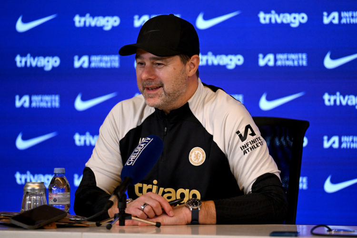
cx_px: 178
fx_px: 1983
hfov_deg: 10.3
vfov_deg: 6.9
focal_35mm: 200
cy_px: 119
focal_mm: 200
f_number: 2.8
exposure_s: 1/500
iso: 2500
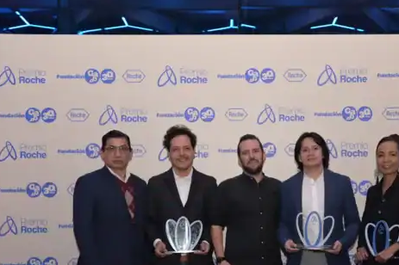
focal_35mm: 63
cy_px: 217
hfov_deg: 31.8
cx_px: 242
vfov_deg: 21.2
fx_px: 698
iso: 1250
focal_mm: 38
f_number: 4
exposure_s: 1/60
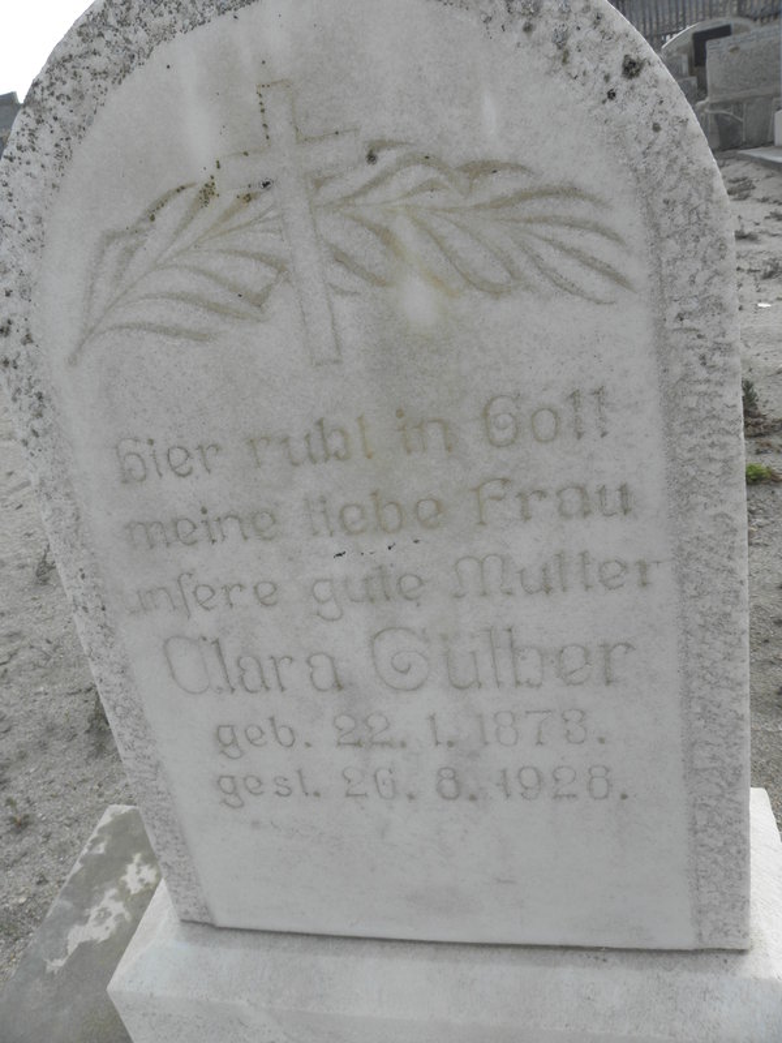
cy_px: 522
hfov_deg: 53.1
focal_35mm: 26
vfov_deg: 67.3
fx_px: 783
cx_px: 391
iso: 64
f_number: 5.6
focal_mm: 4.6
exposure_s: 1/100
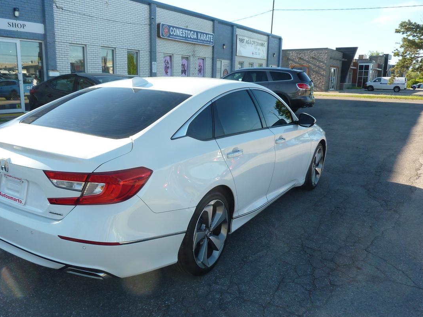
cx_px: 174
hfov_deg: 59.6
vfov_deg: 46.7
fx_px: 367
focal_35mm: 30
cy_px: 177
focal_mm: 4.1
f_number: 4
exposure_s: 1/200
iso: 80
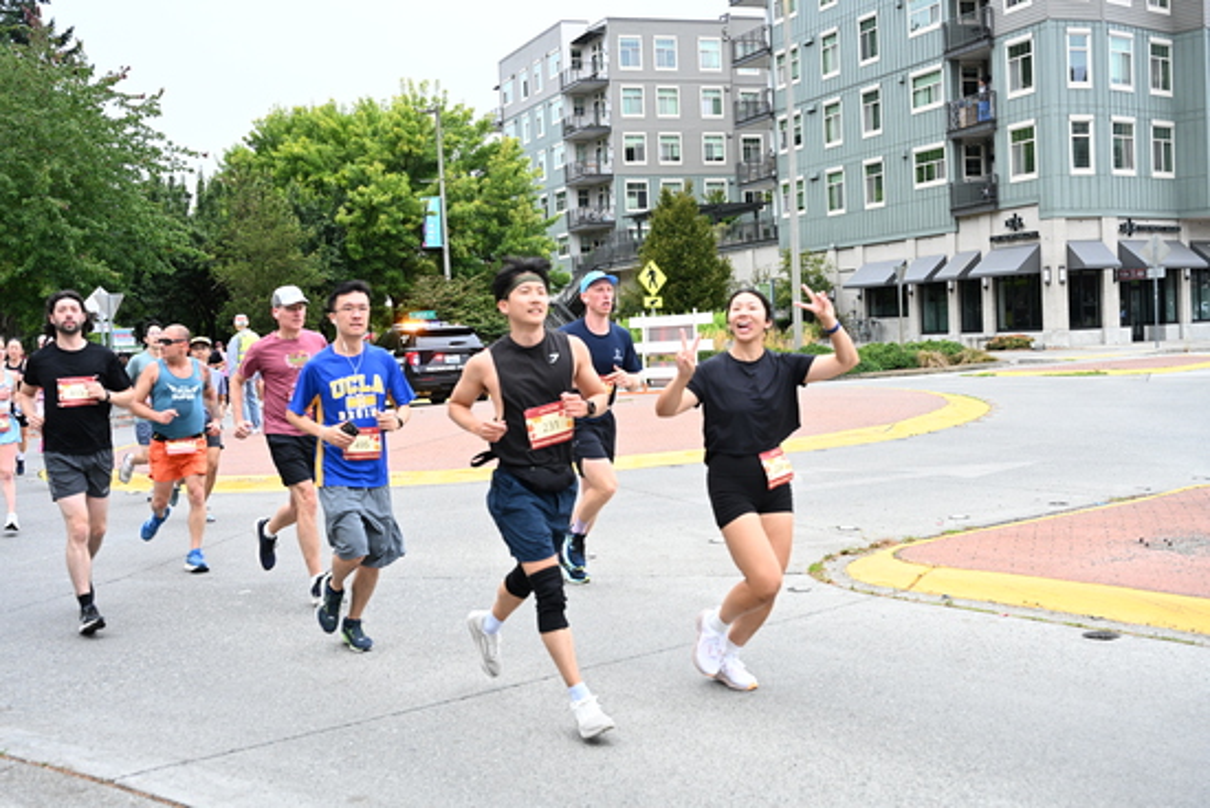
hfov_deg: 46.4
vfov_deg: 31.9
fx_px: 1412
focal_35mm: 42
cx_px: 605
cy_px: 404
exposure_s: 1/800
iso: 2000
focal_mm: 42
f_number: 4
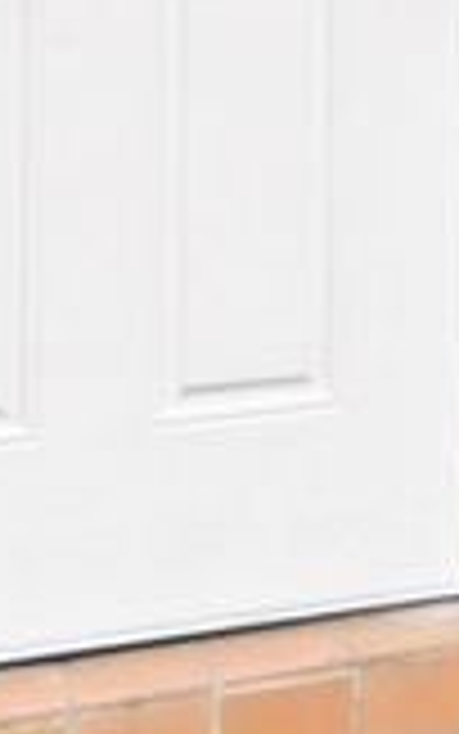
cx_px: 657
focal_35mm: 141
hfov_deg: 9.1
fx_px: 2820
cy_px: -428
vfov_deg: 13.8
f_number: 11
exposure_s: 1/320
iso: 200
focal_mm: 22
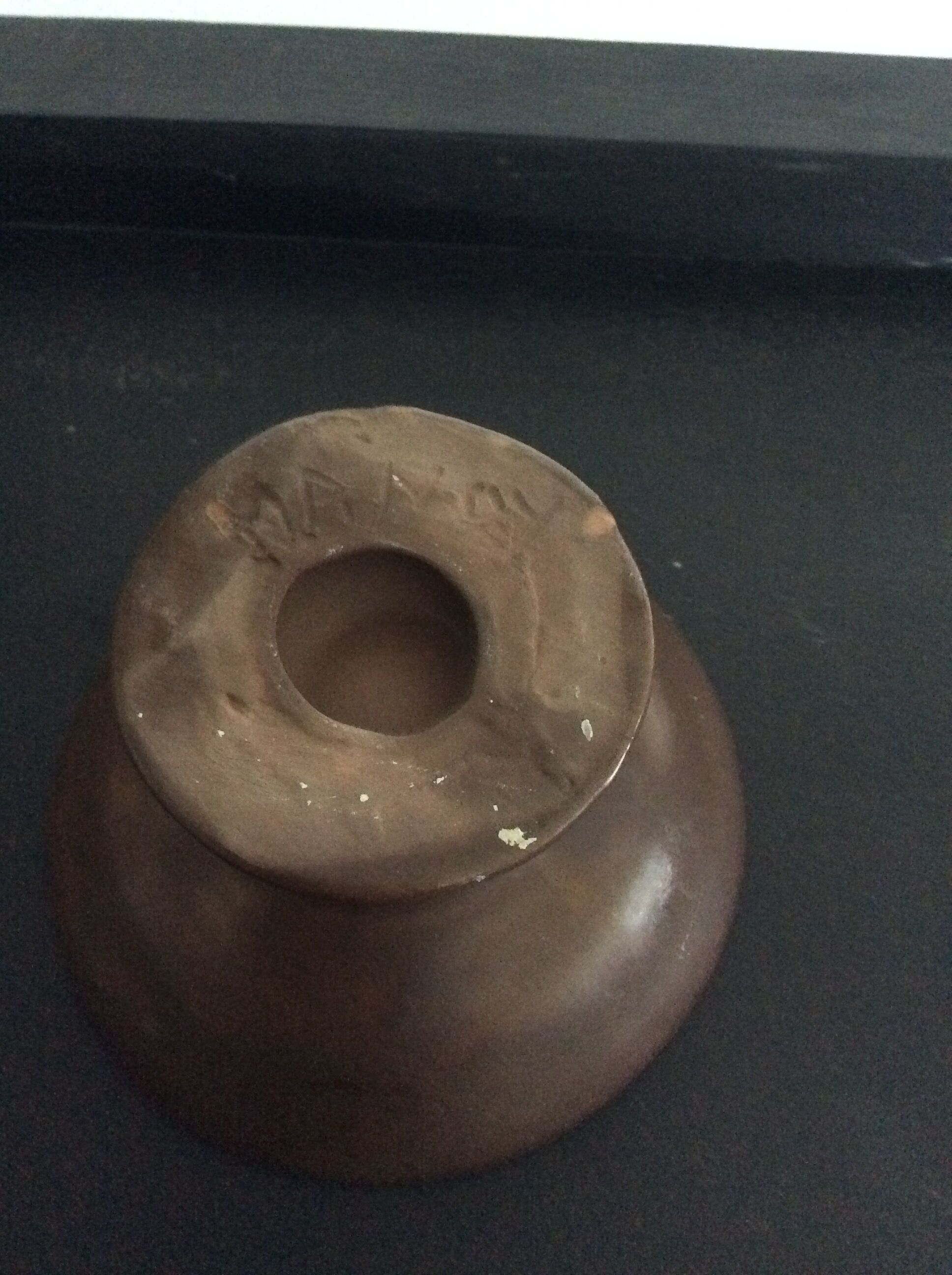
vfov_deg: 56.9
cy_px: 638
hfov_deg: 44.1
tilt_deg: -63.6
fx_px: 1177
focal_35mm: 32
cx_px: 476
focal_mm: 3.3
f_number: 2.4
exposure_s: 1/17
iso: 800
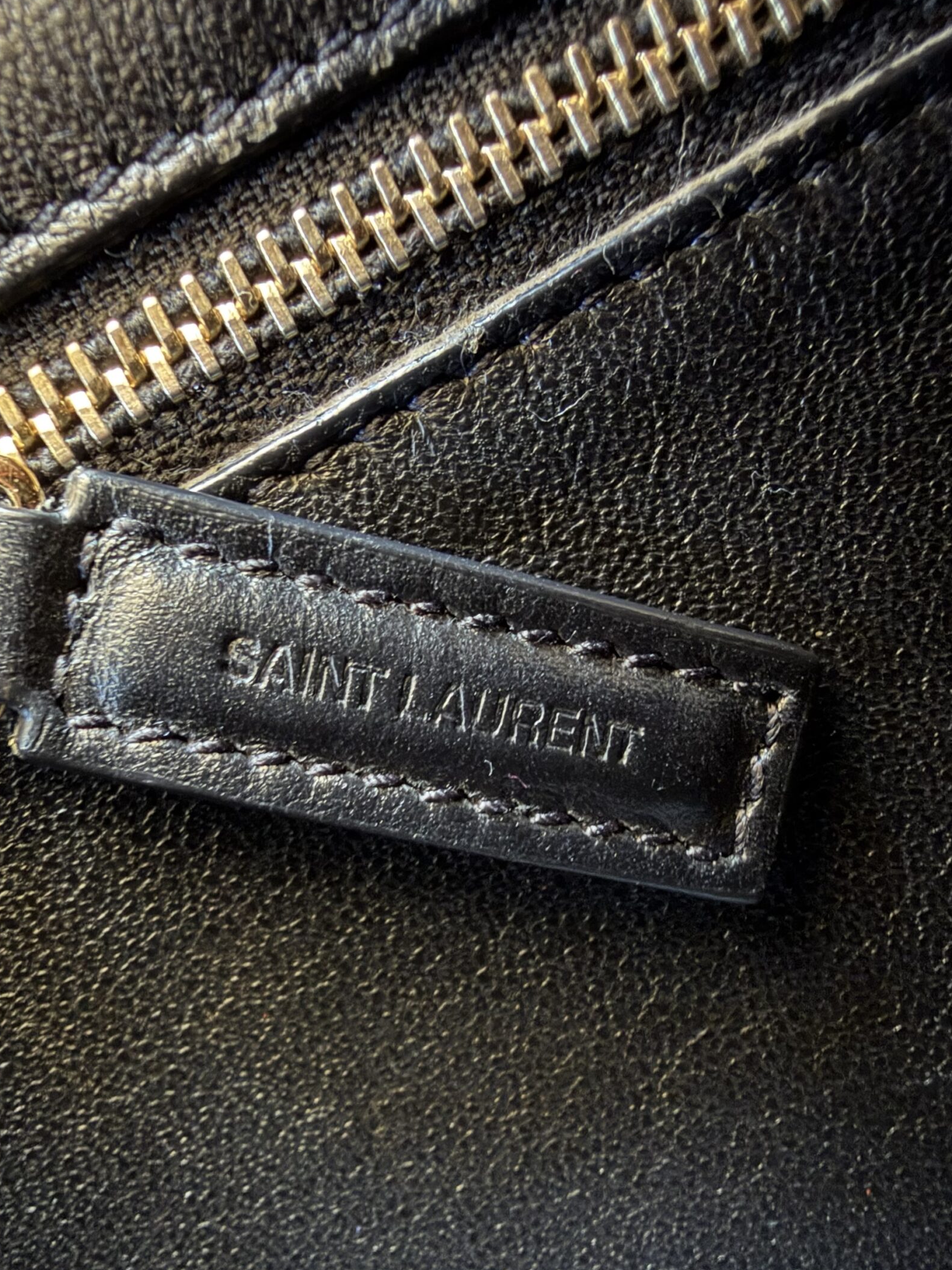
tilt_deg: -77.7
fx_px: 1064
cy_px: 750
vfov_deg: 61.2
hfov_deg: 48.0
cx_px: 394
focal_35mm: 29
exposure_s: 1/8
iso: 400
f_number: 2.2
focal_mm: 2.22
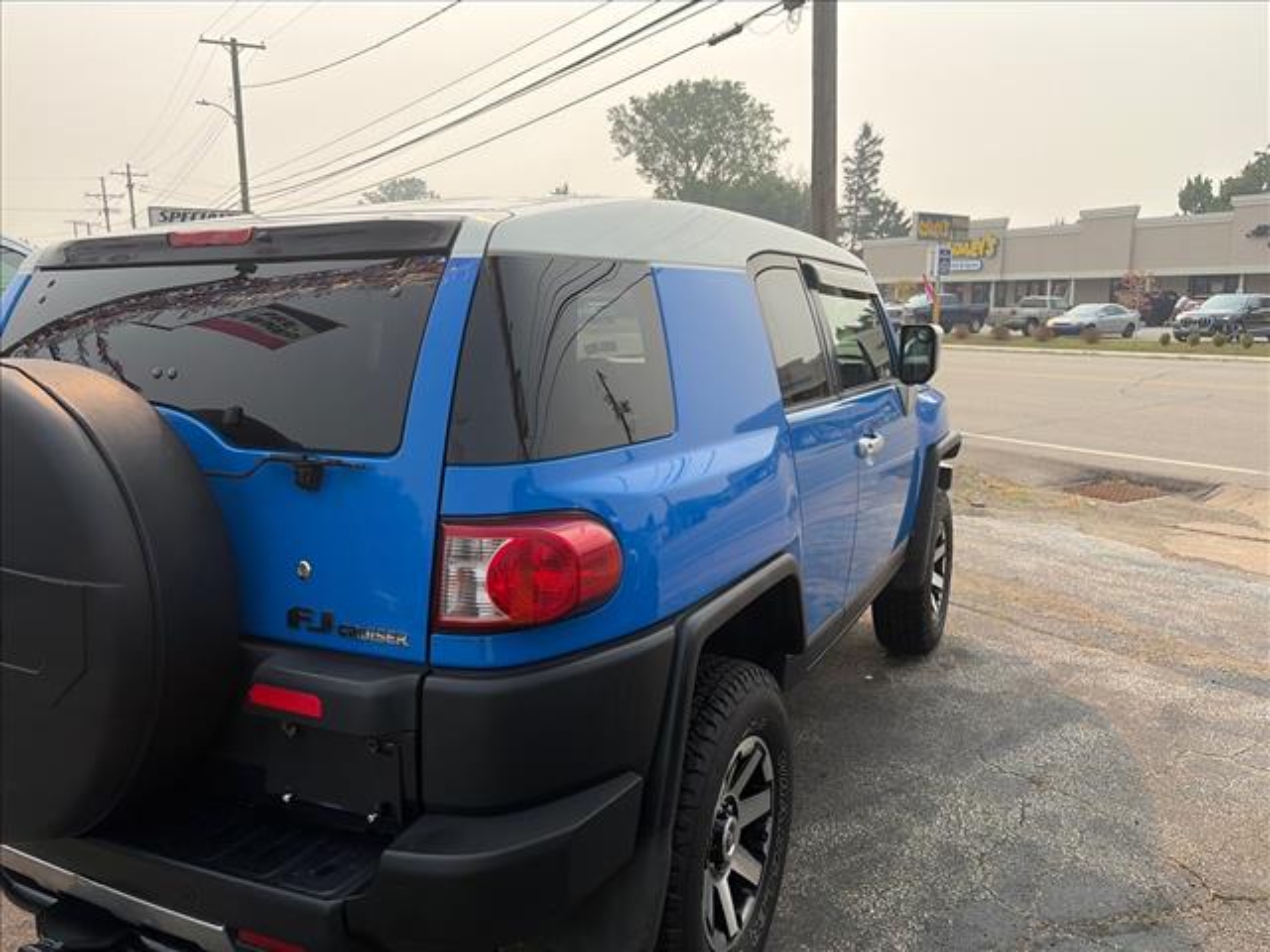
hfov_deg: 67.3
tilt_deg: -10.7
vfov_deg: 53.1
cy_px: 476
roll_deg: +0.7
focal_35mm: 26
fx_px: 954
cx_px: 635
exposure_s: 1/3279
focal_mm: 5.96
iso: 50
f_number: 1.6
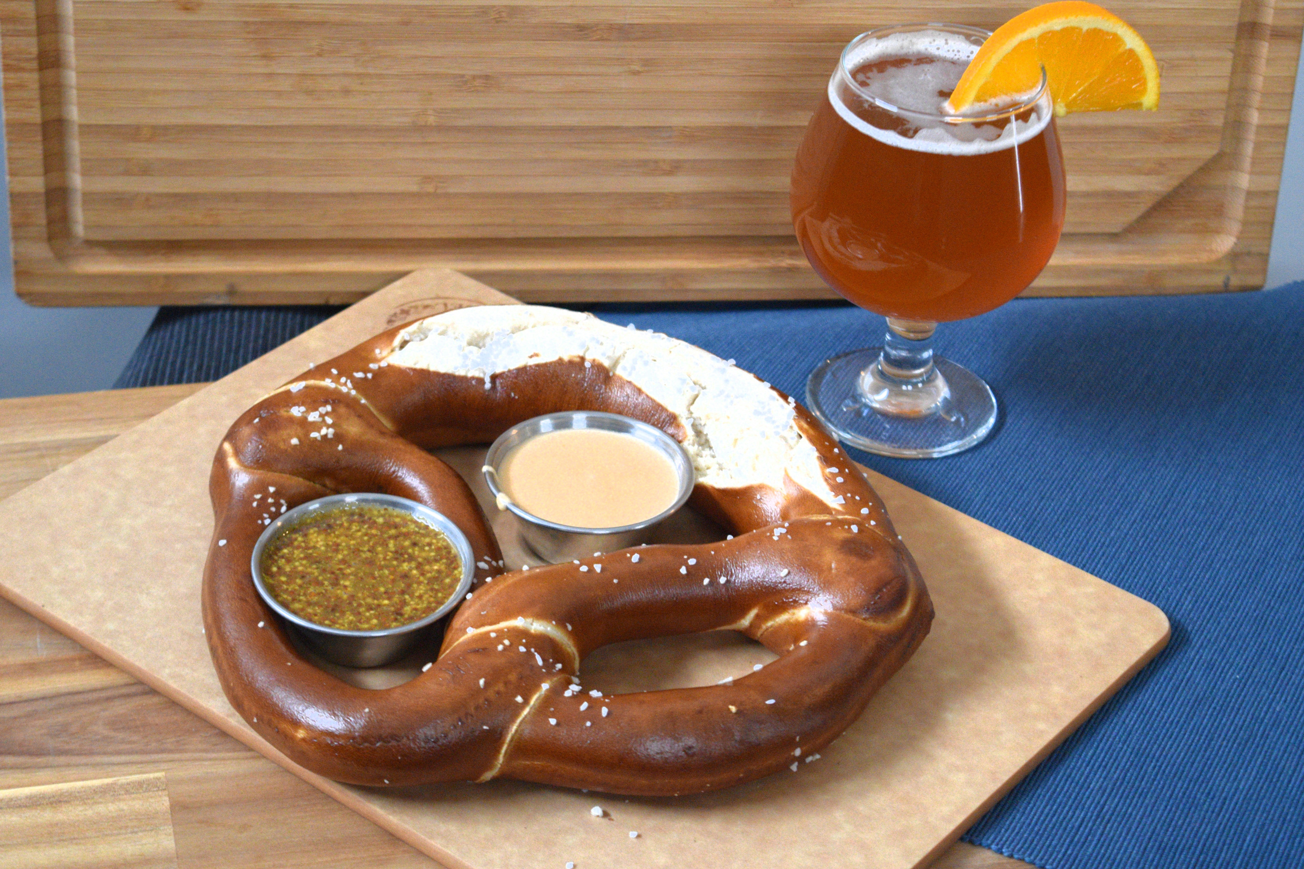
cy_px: 434
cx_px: 652
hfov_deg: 24.6
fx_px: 2988
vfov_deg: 16.6
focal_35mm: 82
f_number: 5.6
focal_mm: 55
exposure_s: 1/100
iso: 3200
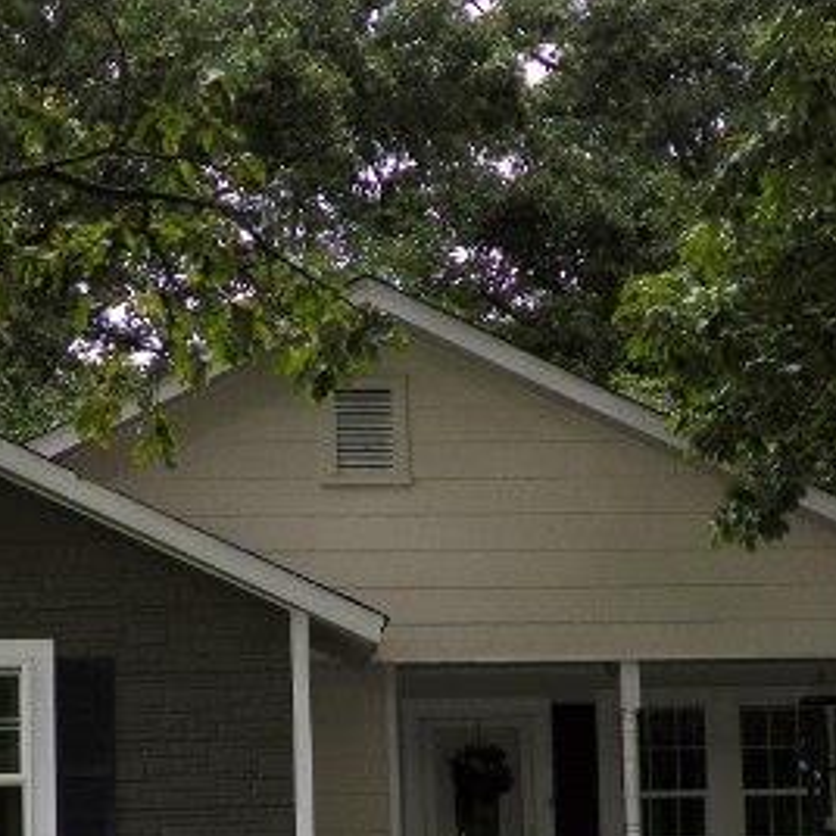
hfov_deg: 22.7
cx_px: 315
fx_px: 2077
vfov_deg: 22.3
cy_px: 724
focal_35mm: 76
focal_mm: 6.4
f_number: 3.2
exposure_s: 1/125
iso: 64
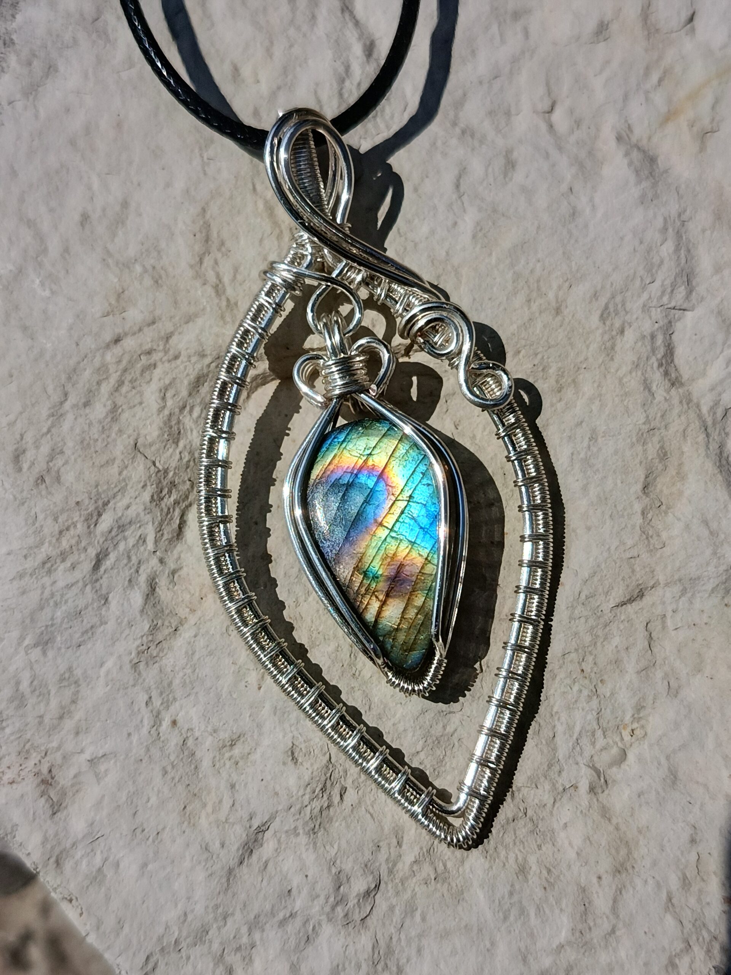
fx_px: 1352
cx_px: 366
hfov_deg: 30.3
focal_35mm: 48
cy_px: 488
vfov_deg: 39.7
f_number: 1.7
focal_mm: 5.24
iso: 53
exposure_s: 1/1701
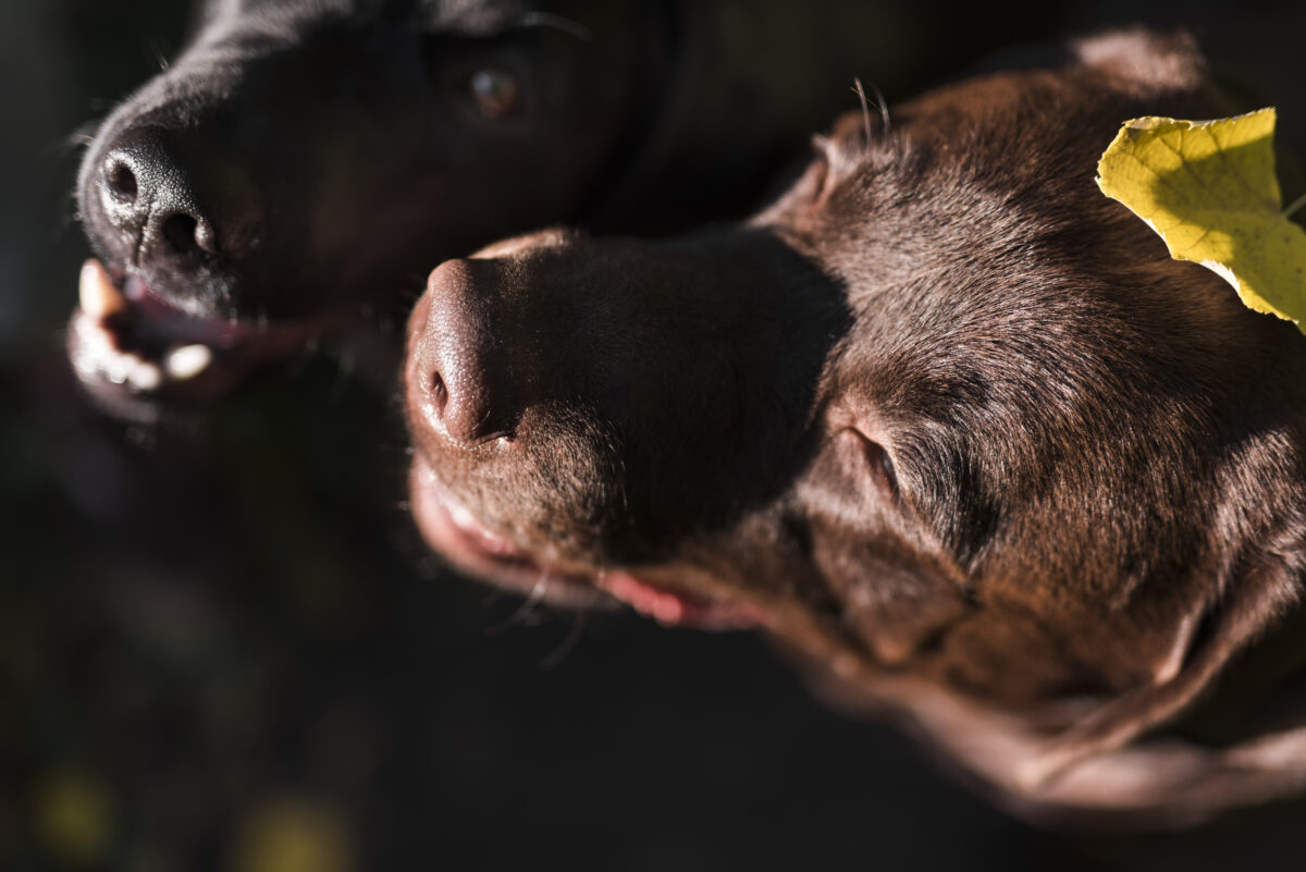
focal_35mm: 50
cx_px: 653
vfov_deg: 27.0
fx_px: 1814
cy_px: 436
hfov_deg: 39.6
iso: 100
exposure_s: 1/1000
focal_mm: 50
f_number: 1.4
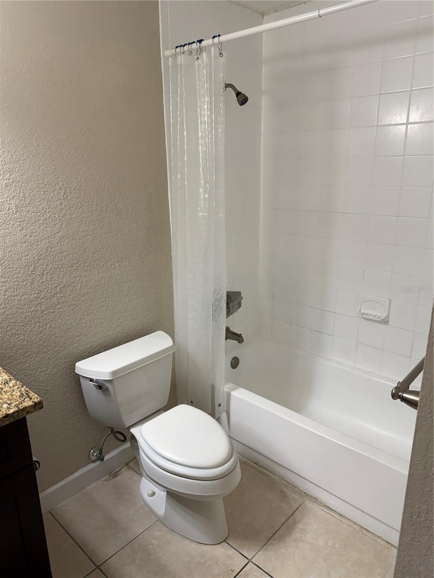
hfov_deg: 56.8
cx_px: 217
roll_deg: +1.2
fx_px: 401
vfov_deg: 71.6
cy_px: 289
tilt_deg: -14.2
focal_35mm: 24
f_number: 1.78
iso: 200
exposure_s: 1/120
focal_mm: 6.76
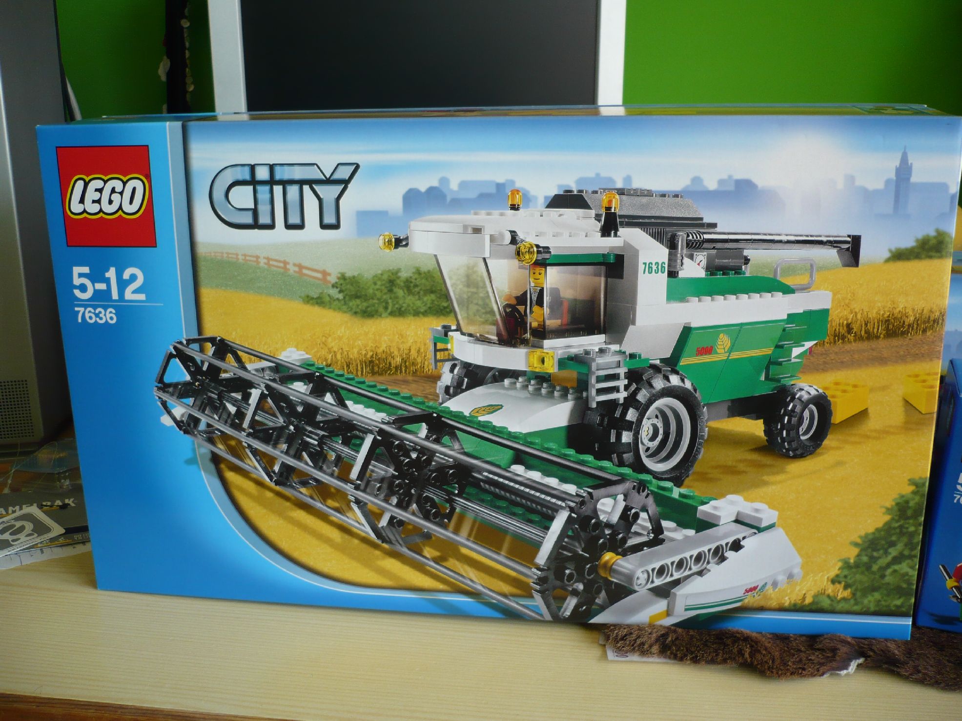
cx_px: 481
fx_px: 973
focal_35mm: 35
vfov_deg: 40.7
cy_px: 360
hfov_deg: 52.6
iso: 100
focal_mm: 5.8
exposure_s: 1/60
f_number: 2.8
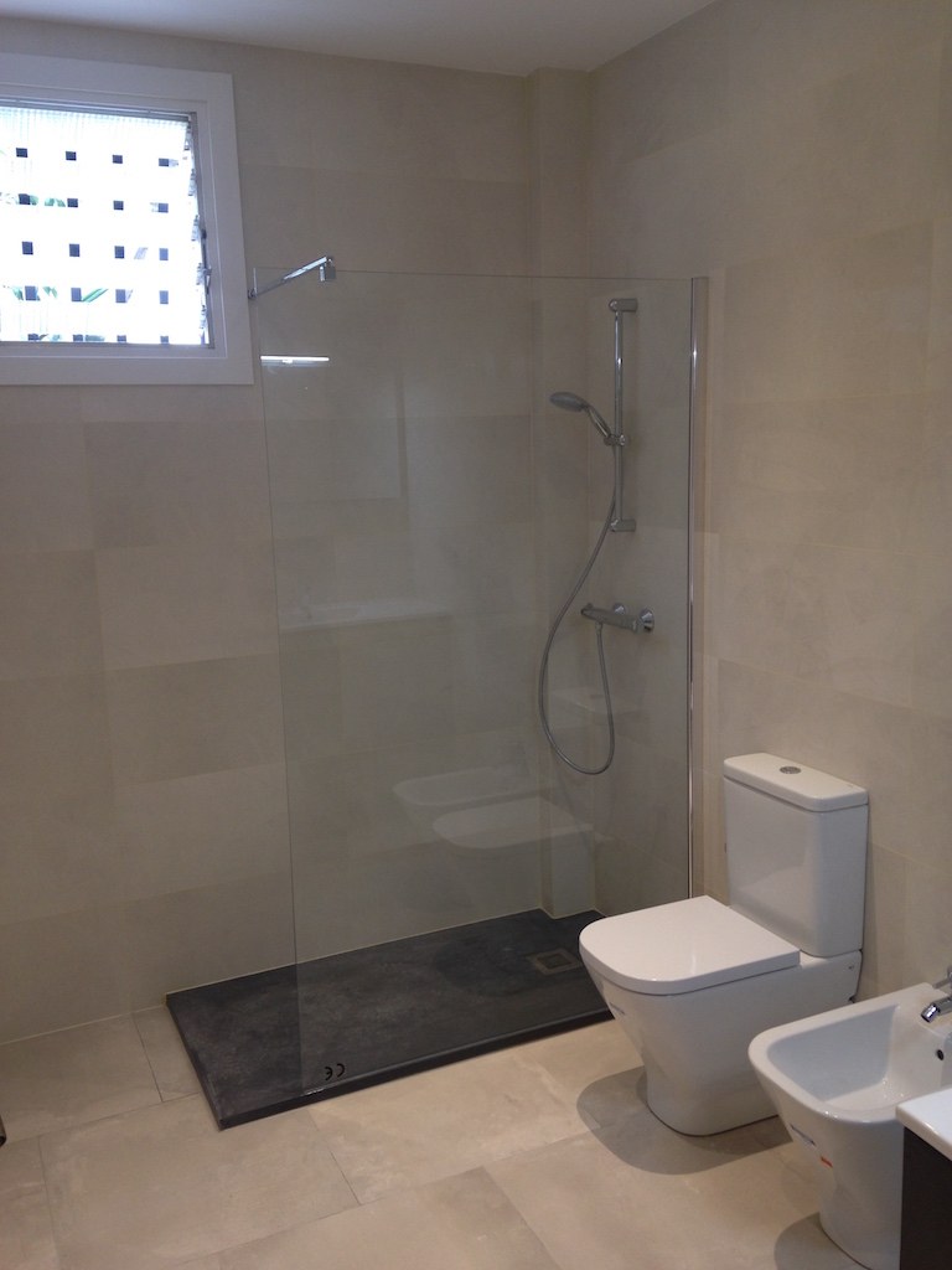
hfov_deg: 42.9
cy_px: 635
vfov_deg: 55.4
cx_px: 476
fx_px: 1210
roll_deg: +2.2
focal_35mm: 33
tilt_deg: -11.2
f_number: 2.4
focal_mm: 4.12
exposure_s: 1/20
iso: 64
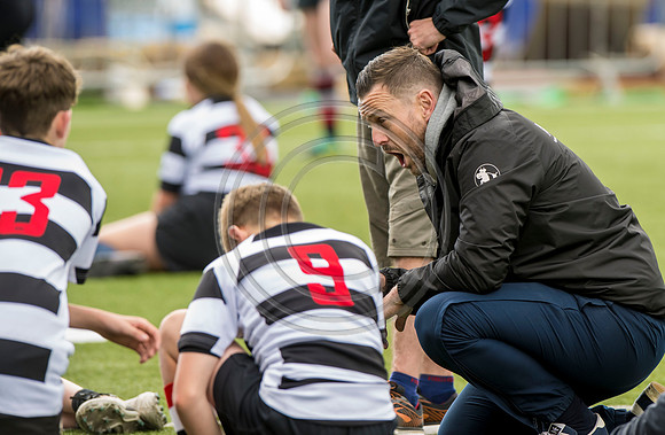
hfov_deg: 4.0
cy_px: 152
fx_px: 9426
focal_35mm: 513
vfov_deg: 2.6
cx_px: 424
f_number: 5.6
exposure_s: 1/250
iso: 500
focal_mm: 400
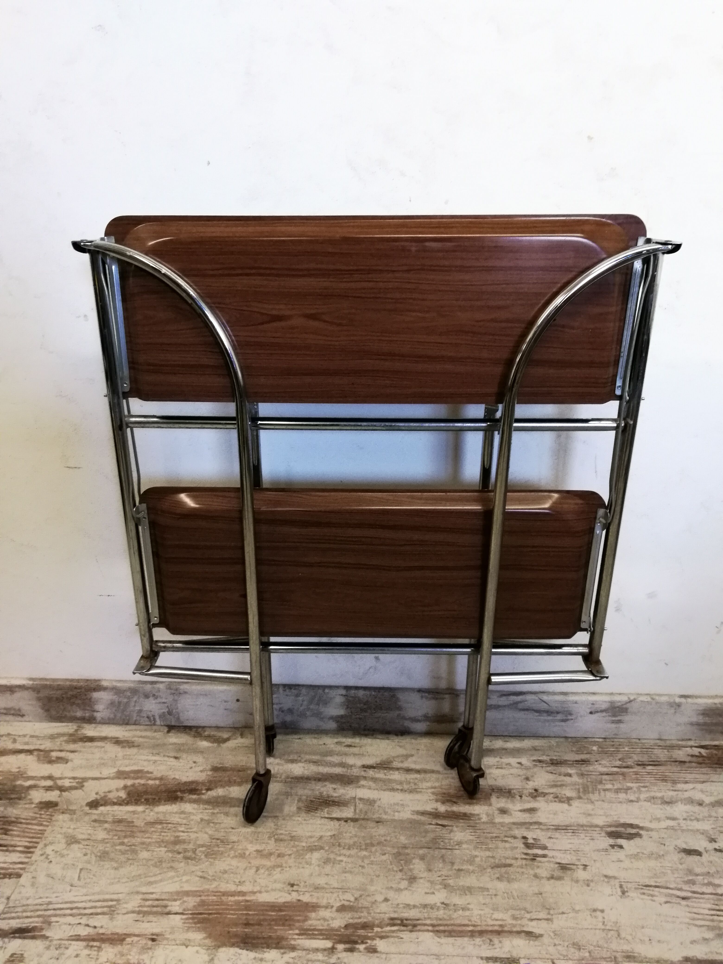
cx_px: 362
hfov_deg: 56.8
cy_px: 482
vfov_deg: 71.6
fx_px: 668
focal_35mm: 24
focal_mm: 2.38
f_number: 2.2
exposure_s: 1/50
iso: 100
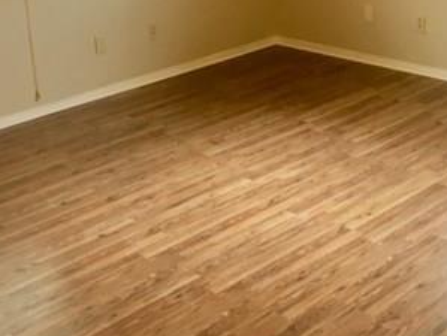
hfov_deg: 31.1
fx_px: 802
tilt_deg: -14.6
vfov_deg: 23.3
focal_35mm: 62
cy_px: 66
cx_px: 251
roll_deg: +1.5
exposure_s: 1/30
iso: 64
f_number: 2.2
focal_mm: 4.15
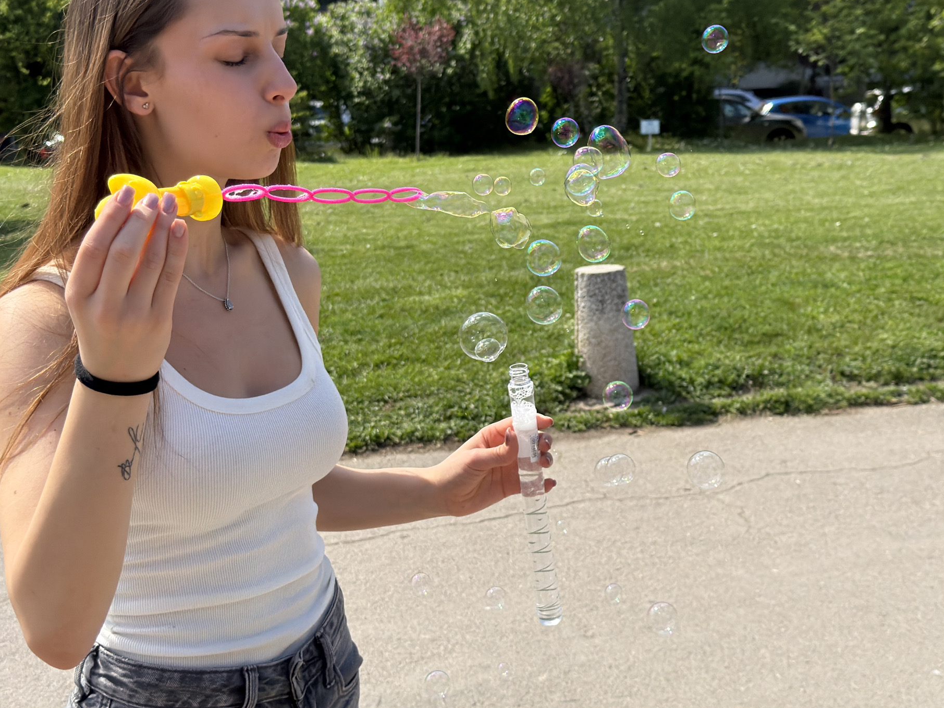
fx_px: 1445
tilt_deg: -9.4
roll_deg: +4.3
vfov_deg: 27.5
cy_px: 322
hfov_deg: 36.1
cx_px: 512
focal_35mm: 53
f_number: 1.78
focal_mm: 6.76
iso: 250
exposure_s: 1/7874
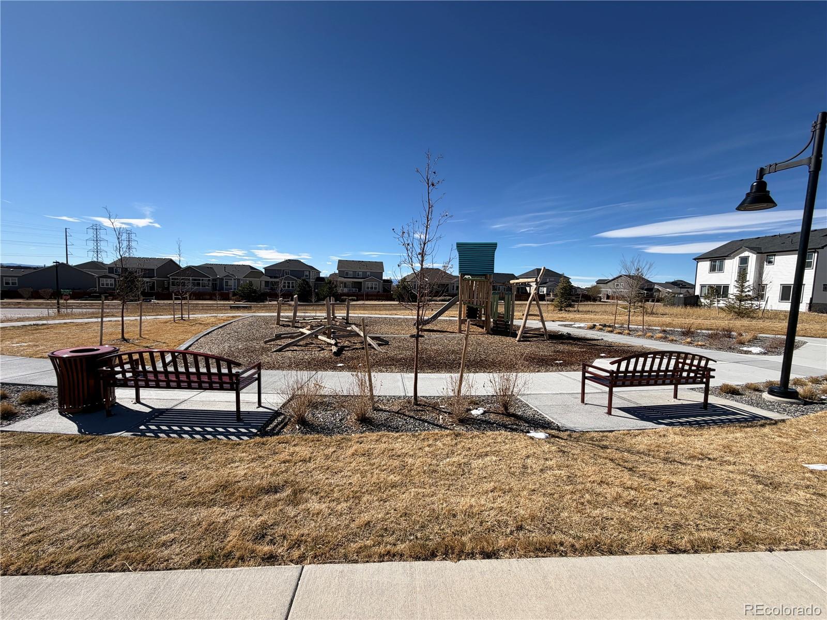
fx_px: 334
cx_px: 414
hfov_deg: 102.1
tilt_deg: -5.0
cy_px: 310
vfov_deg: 85.7
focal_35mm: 14
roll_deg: -1.4
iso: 20
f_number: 2.2
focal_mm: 2.22
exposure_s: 1/1125
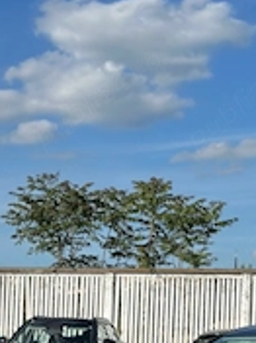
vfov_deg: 17.7
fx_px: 1086
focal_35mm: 110
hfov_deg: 13.2
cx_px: 289
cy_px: 276
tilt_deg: +3.8
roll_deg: -1.6
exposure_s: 1/7092
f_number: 1.78
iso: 100
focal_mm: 6.86
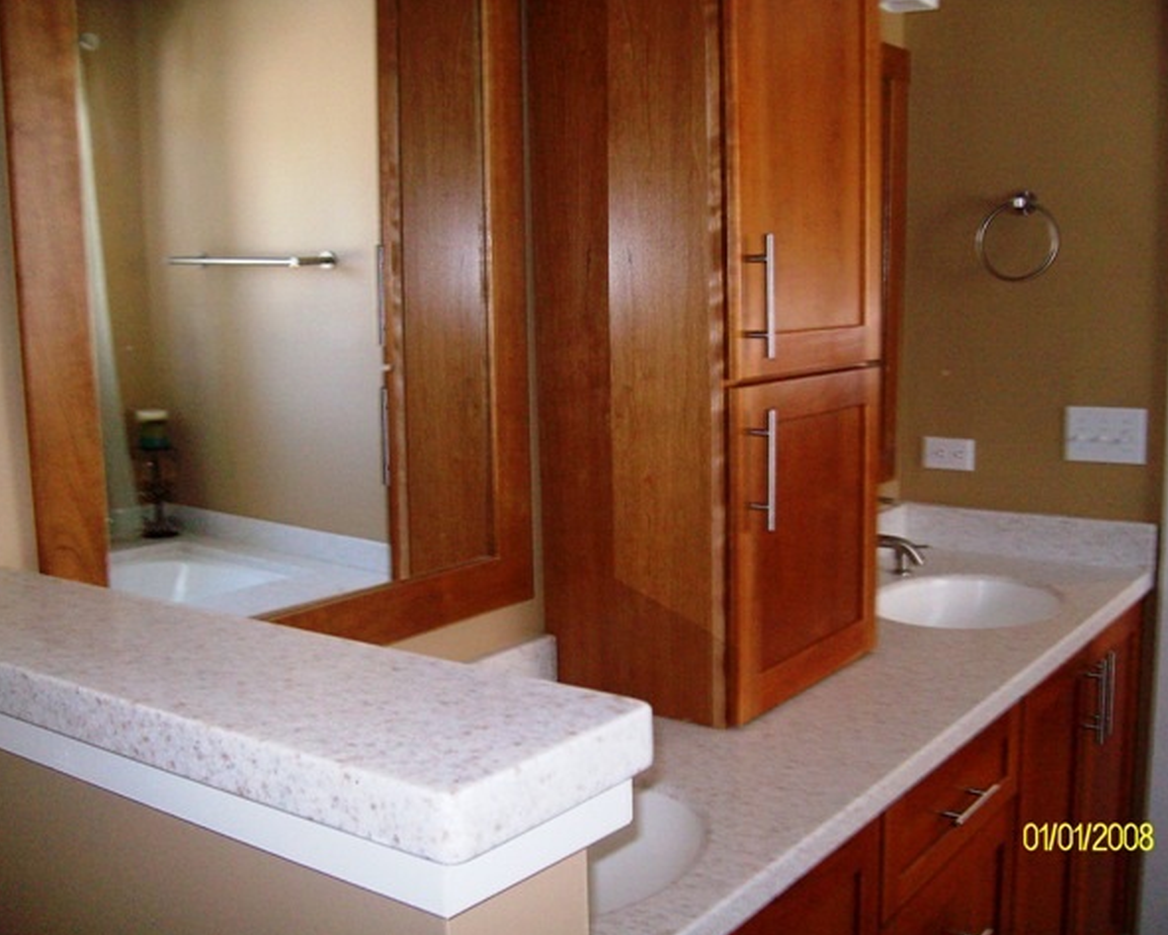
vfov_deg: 40.1
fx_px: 1279
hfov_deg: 49.1
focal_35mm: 37
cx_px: 585
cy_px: 470
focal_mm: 5.8
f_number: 2.8
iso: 200
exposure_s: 1/40
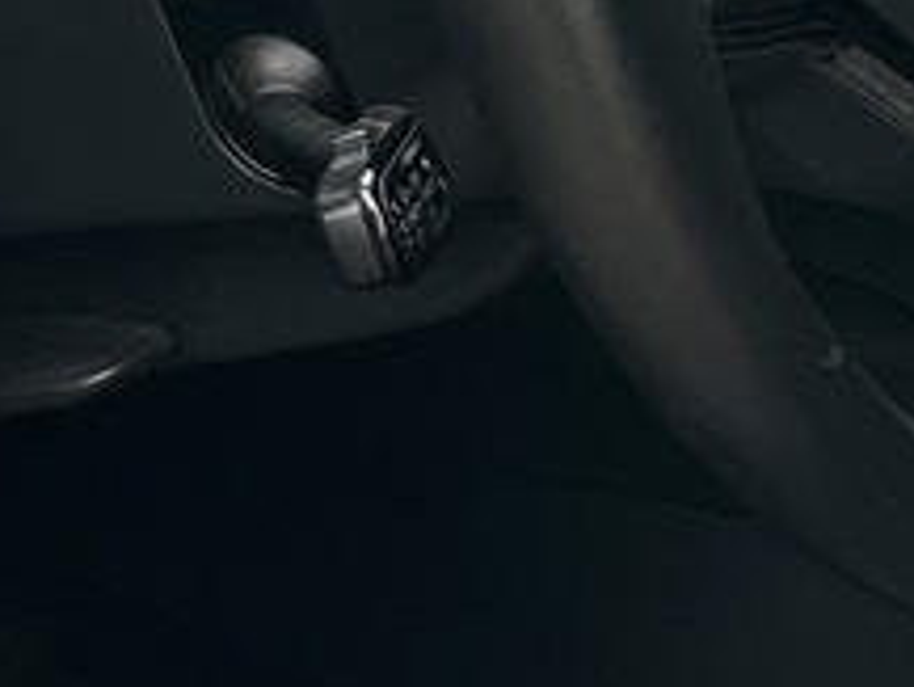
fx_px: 5072
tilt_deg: -26.1
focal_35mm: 192
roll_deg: -3.5
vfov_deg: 7.7
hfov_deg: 10.0
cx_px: 1335
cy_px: 59
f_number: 1.6
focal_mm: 4.2
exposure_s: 1/121
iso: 64
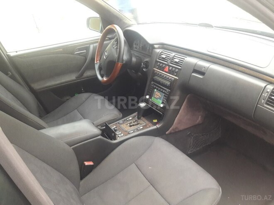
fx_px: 222
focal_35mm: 28
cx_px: 137
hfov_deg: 63.4
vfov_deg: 49.7
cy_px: 102
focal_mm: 3.7
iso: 200
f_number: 1.9
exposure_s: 1/17
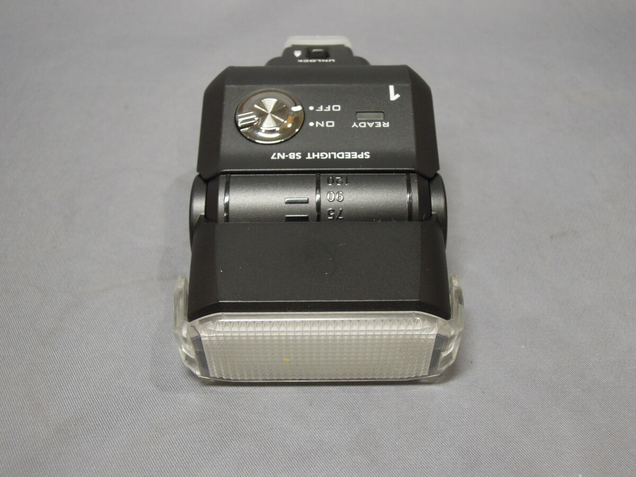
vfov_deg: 36.0
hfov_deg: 46.8
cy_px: 238
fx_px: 735
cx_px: 318
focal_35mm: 40
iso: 320
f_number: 3.3
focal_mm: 7.2
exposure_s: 1/50
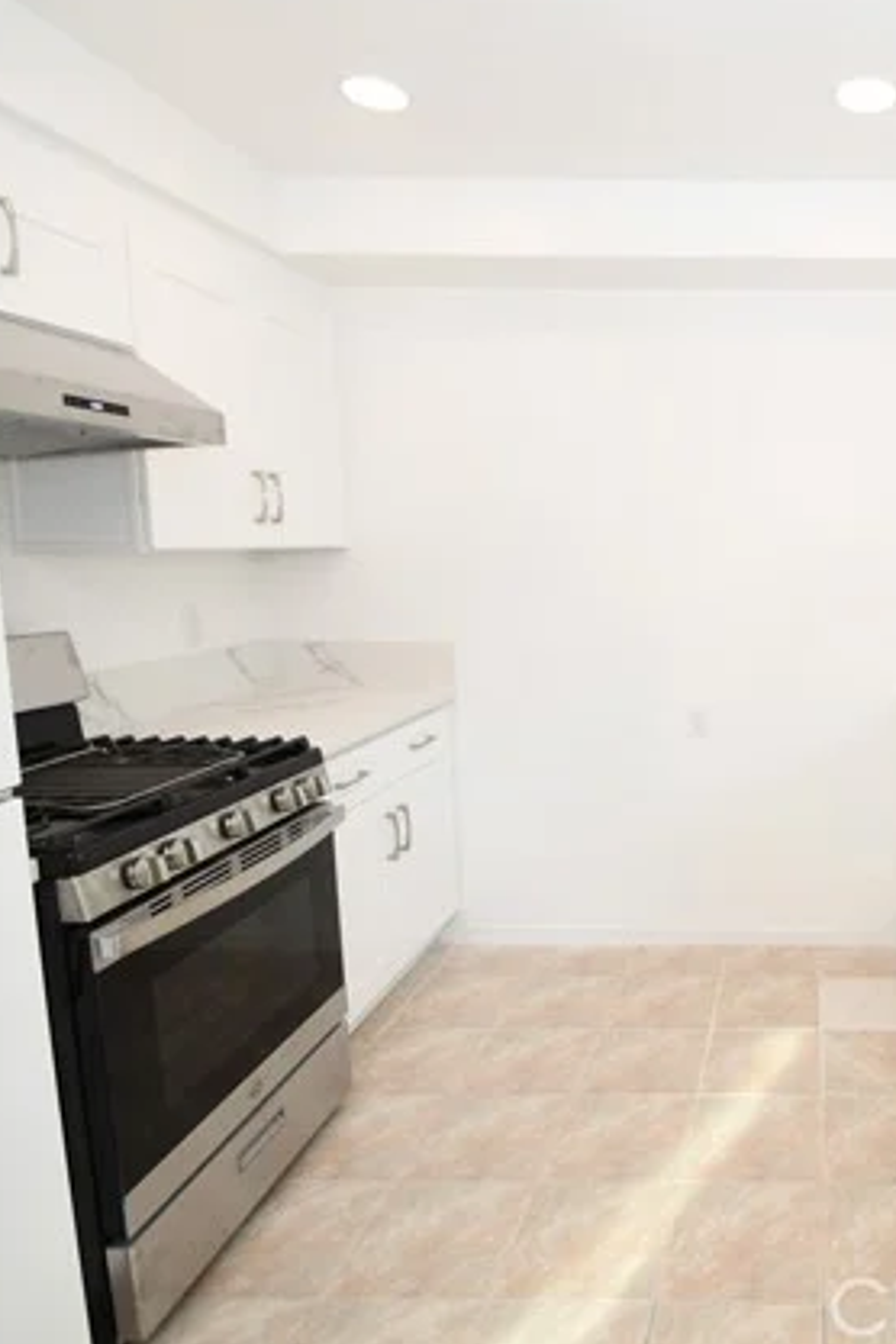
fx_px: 859
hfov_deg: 48.5
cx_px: 828
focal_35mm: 23
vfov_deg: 76.1
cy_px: 666
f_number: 4
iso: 100
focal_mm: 10
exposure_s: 1/60
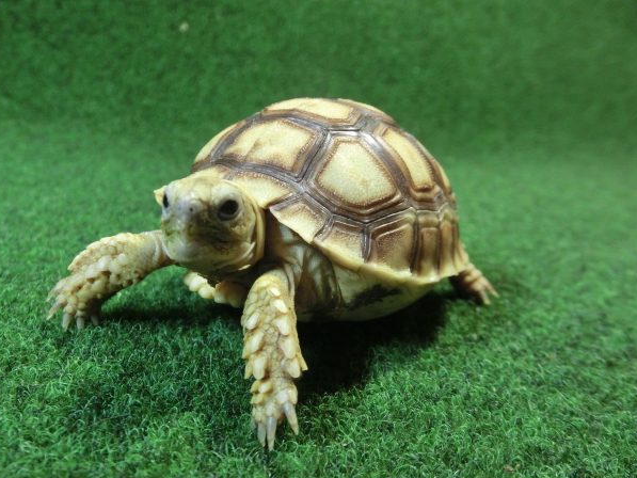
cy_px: 248
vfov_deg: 46.8
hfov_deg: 59.9
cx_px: 298
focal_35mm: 30
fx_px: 552
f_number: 3
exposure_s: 1/60
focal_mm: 5
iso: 400
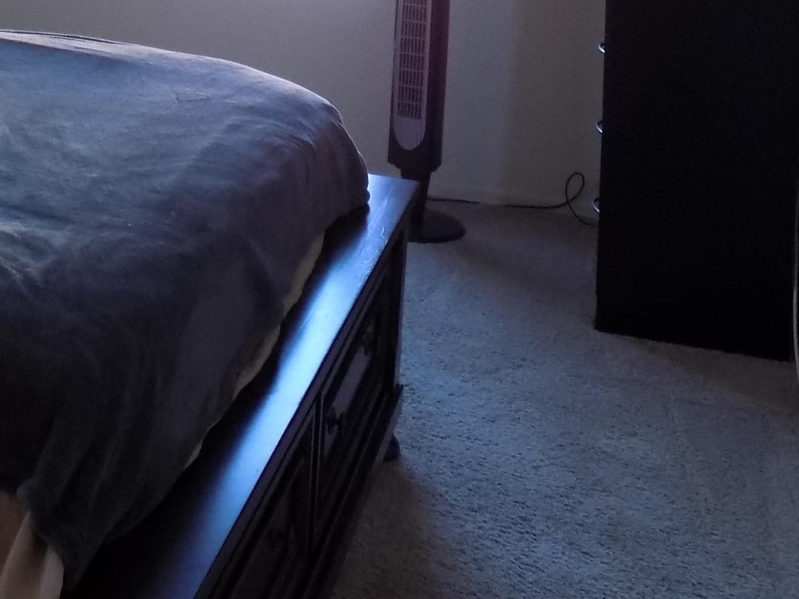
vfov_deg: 20.4
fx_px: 1500
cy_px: -203
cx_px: 17
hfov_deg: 28.2
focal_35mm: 65
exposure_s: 1/30
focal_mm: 4
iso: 160
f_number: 3.1
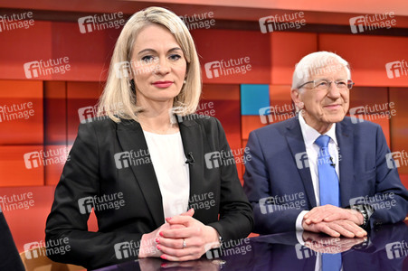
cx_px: 204
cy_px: 136
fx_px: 351
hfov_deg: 60.3
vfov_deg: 42.3
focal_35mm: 31
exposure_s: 1/200
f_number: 2.8
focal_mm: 31
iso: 1600
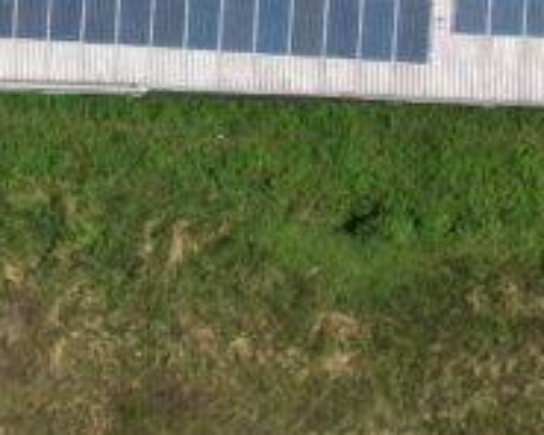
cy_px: -94
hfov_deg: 14.5
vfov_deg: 11.6
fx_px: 2093
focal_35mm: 130
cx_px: -50
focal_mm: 6.72
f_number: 1.7
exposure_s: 1/4000
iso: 130
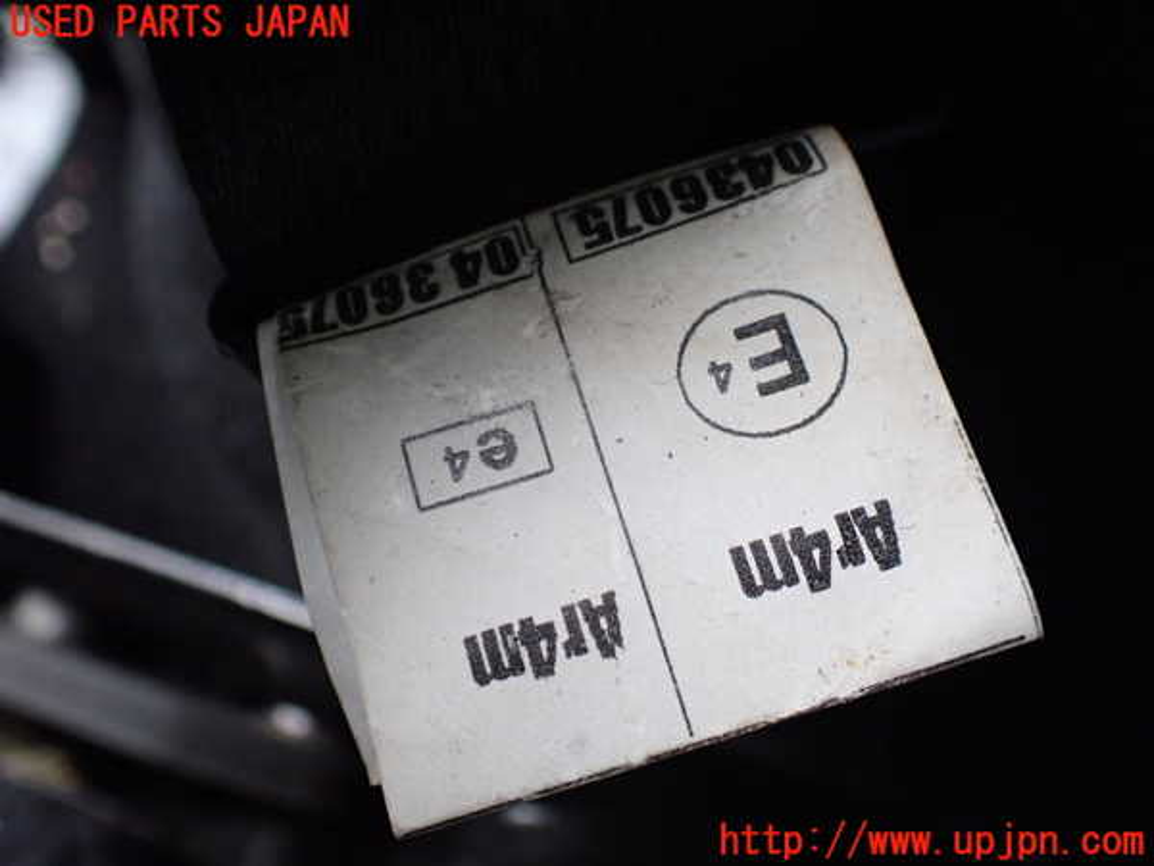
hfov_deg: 60.0
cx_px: 577
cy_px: 433
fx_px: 1000
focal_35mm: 30
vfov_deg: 46.8
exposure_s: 1/125
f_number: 2.3
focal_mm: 5.4
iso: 500
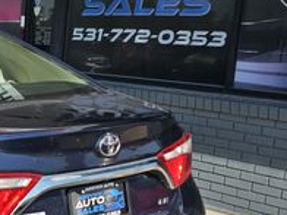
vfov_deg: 19.6
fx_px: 622
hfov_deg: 23.6
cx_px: -62
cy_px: 132
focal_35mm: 75
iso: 10
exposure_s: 1/657
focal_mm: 6.3
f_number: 1.7
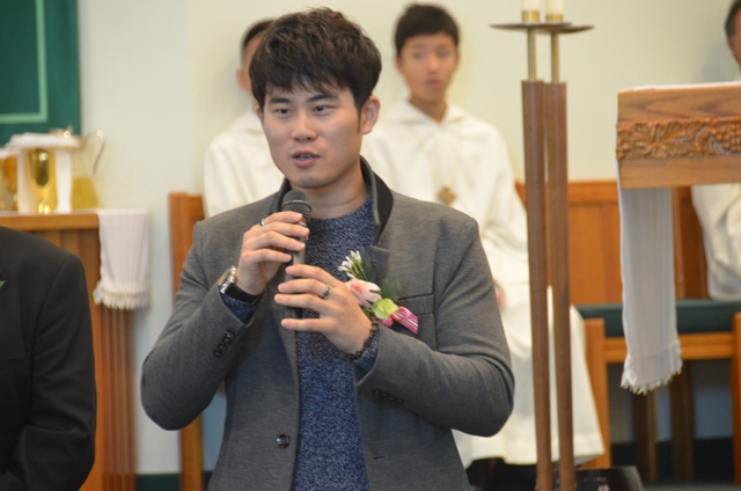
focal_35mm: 255
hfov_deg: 8.1
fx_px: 5238
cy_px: 246
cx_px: 370
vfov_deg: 5.4
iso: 1600
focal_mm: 170
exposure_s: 1/20
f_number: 5.6
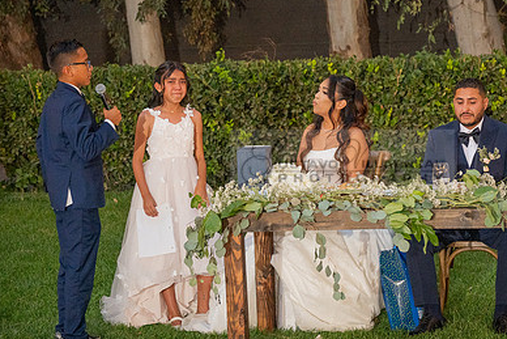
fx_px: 1536
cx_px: 344
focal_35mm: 109
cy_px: 160
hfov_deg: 18.7
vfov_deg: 12.6
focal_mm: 73
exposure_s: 1/200
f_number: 4
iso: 2500
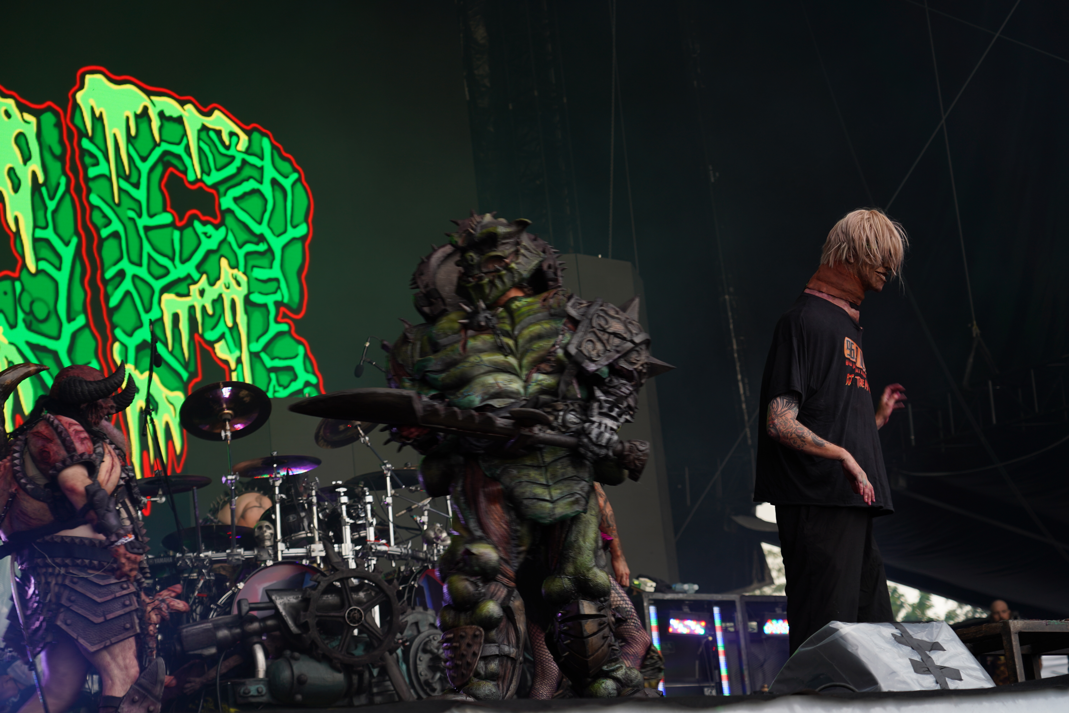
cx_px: 534
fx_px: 1960
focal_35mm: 66
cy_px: 356
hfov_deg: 30.5
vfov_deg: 20.6
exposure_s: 1/80
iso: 100
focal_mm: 66
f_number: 4
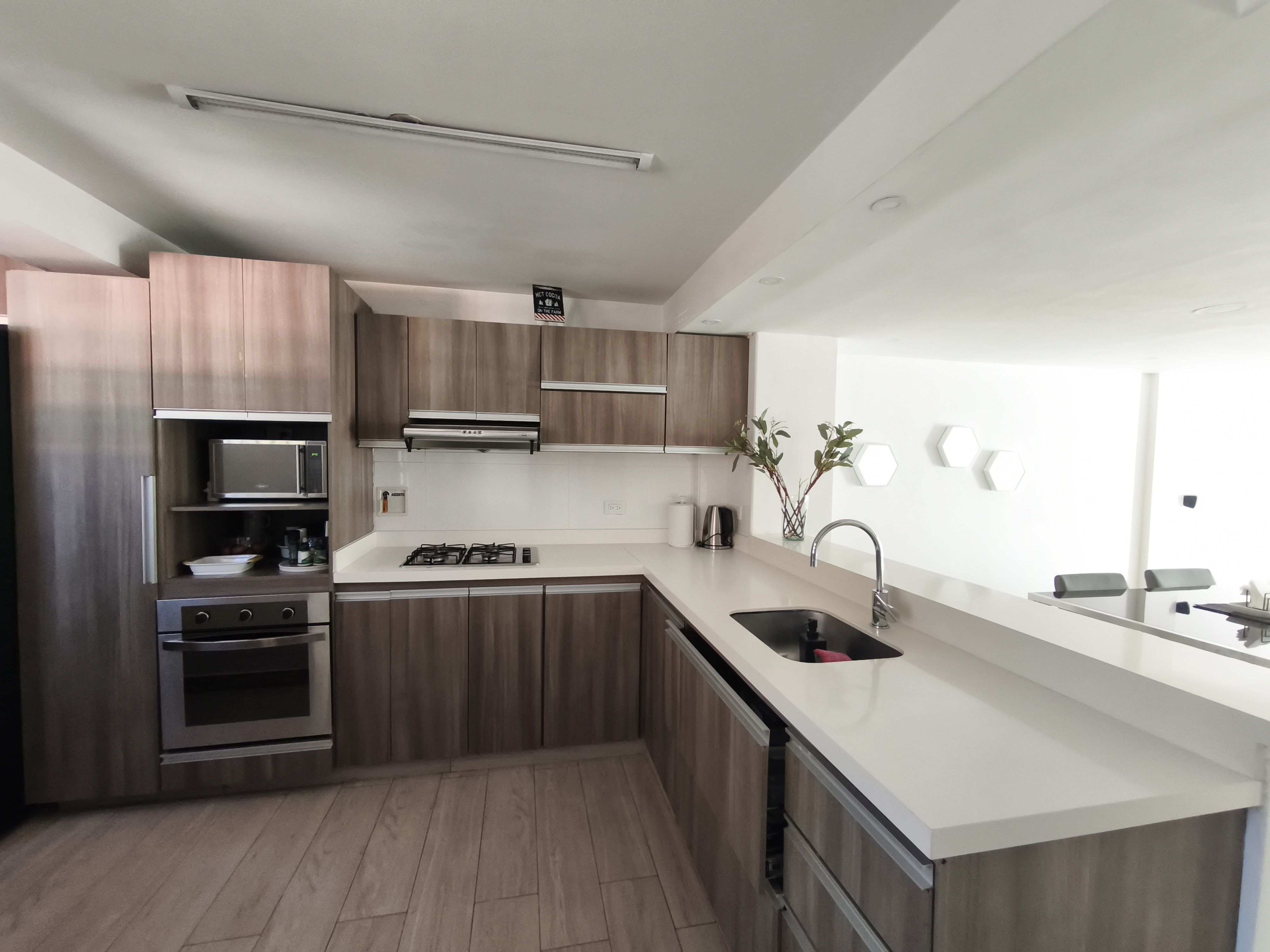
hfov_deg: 98.2
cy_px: 476
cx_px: 635
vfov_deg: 81.7
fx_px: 550
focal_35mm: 15
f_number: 2.2
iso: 320
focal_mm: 1.91
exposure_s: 1/30
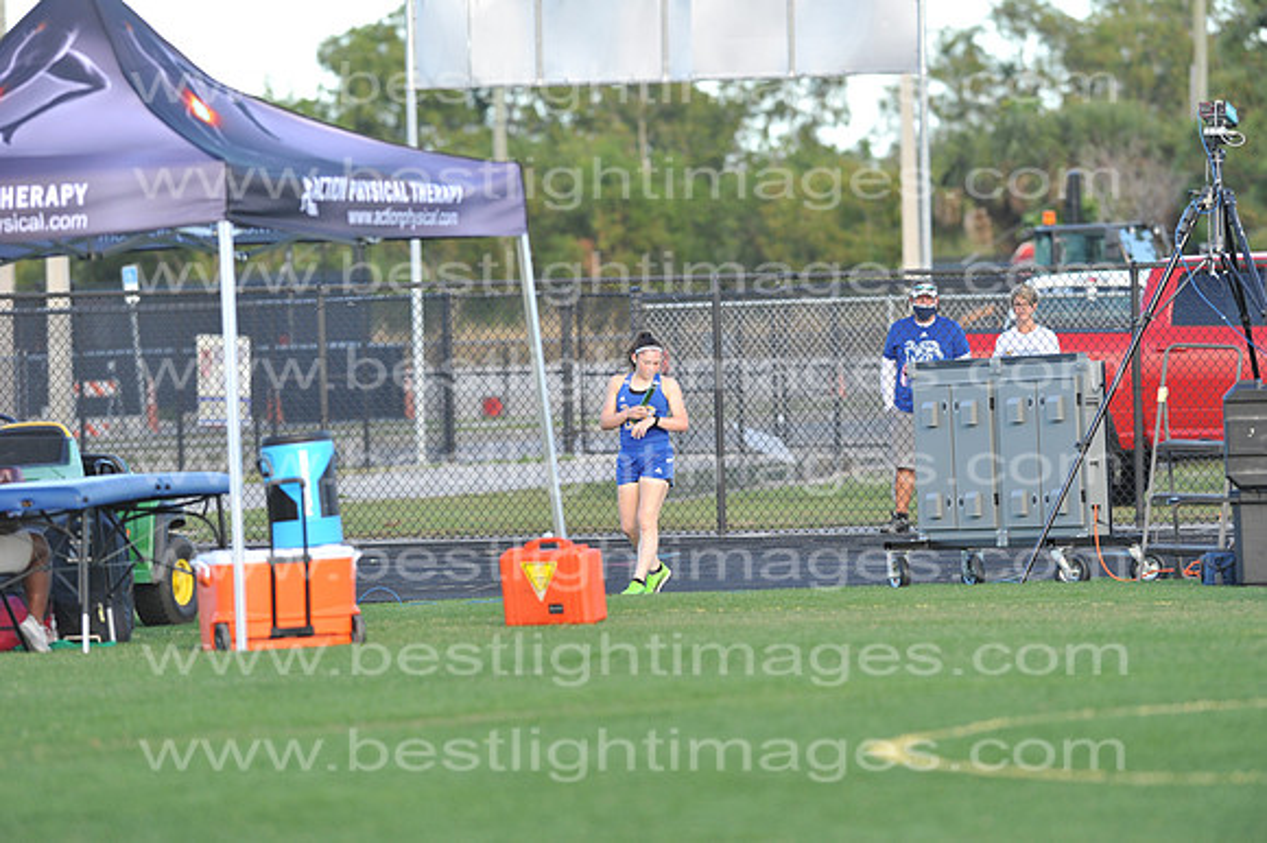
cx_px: 634
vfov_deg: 4.6
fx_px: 10552
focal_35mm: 300
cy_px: 422
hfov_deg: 6.9
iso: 800
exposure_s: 1/1250
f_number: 4.5
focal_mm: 300
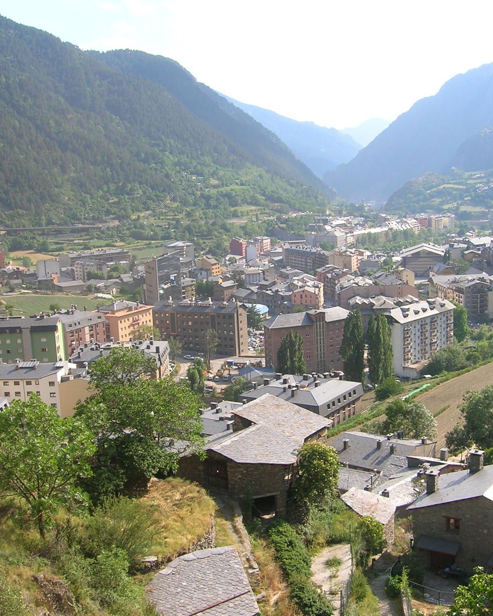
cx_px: 302
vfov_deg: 41.2
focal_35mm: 45
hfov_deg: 33.3
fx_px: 821
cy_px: 308
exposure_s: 1/175
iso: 50
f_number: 4.9
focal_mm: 5.7
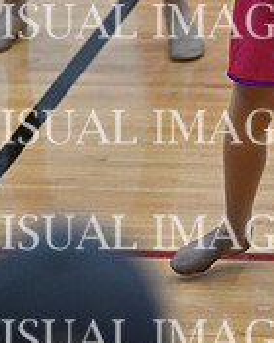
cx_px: 306
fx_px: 6295
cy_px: -31
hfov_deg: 2.5
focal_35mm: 621
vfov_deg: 3.1
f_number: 4
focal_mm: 200
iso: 4000
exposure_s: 1/400
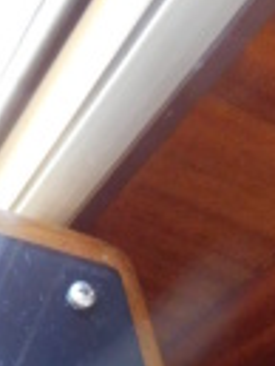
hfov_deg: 13.0
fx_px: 1132
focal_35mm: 107
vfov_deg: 15.1
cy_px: 721
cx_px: -162
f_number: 3
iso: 220
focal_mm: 4
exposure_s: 1/30
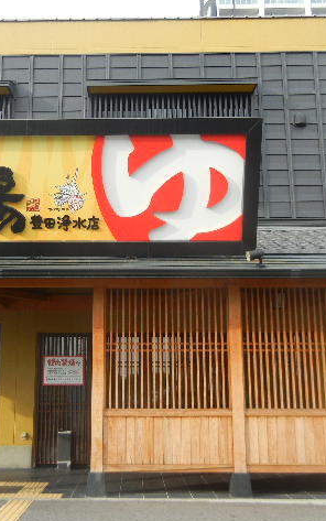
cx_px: 129
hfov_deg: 29.8
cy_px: 262
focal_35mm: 43
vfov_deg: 46.2
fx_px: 611
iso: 160
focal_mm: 5.4
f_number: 3.5
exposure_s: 1/238
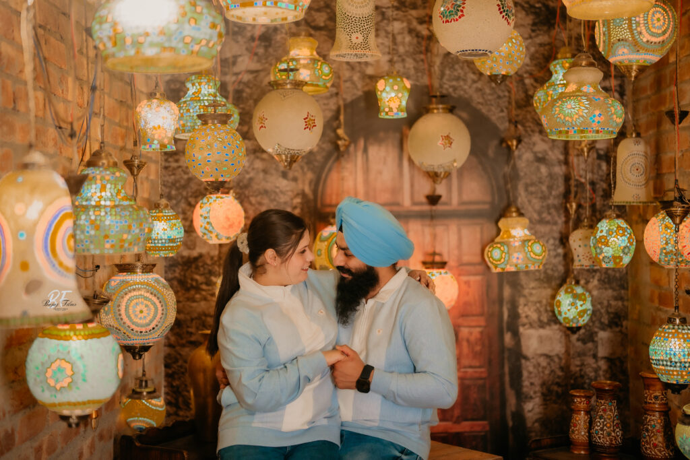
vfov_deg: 27.0
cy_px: 230
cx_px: 345
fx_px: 958
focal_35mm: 50
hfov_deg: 39.6
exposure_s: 1/200
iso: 320
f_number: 1.4
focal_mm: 50
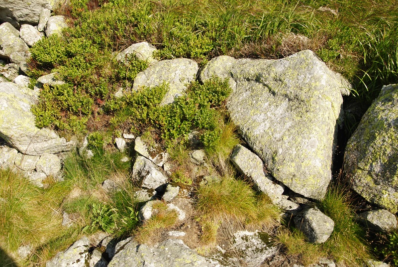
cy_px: 134
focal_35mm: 36
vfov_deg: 37.0
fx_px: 399
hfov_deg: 53.1
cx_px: 199
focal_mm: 24
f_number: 8
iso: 100
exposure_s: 1/80
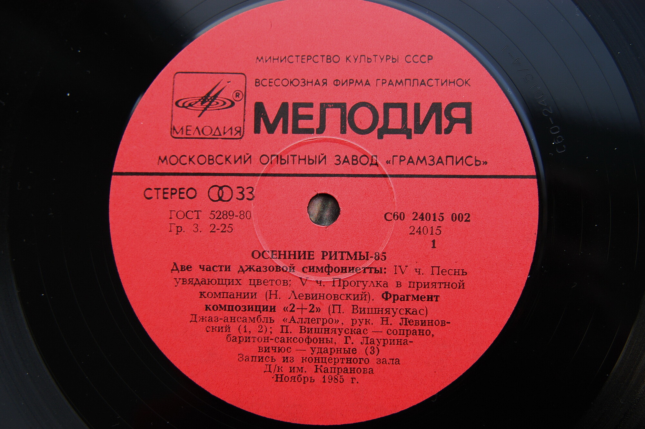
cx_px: 322
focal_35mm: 52
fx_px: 940
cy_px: 214
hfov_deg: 37.9
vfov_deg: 25.7
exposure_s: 1/60
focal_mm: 35
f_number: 4
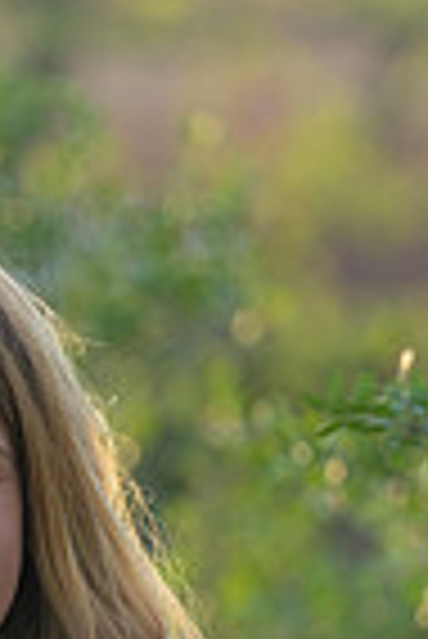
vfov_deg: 3.5
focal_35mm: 590
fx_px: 10495
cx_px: -95
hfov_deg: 2.3
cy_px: 770
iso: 160
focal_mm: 186
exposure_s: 1/250
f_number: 3.5
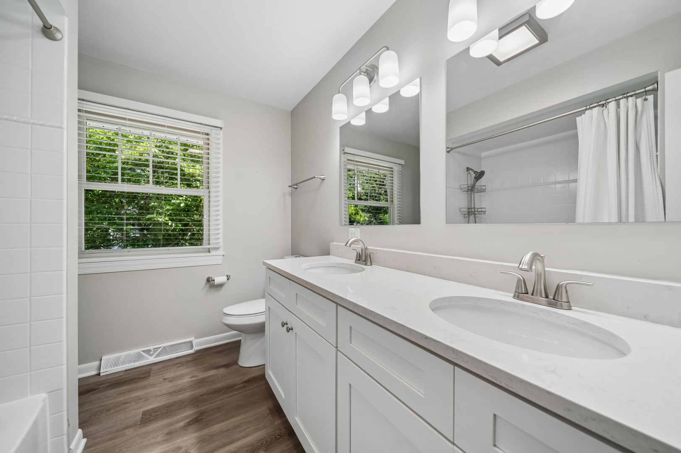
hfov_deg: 108.4
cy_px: 226
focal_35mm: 13
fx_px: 246
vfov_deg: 85.4
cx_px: 340
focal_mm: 13
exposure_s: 1/60
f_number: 8
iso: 400
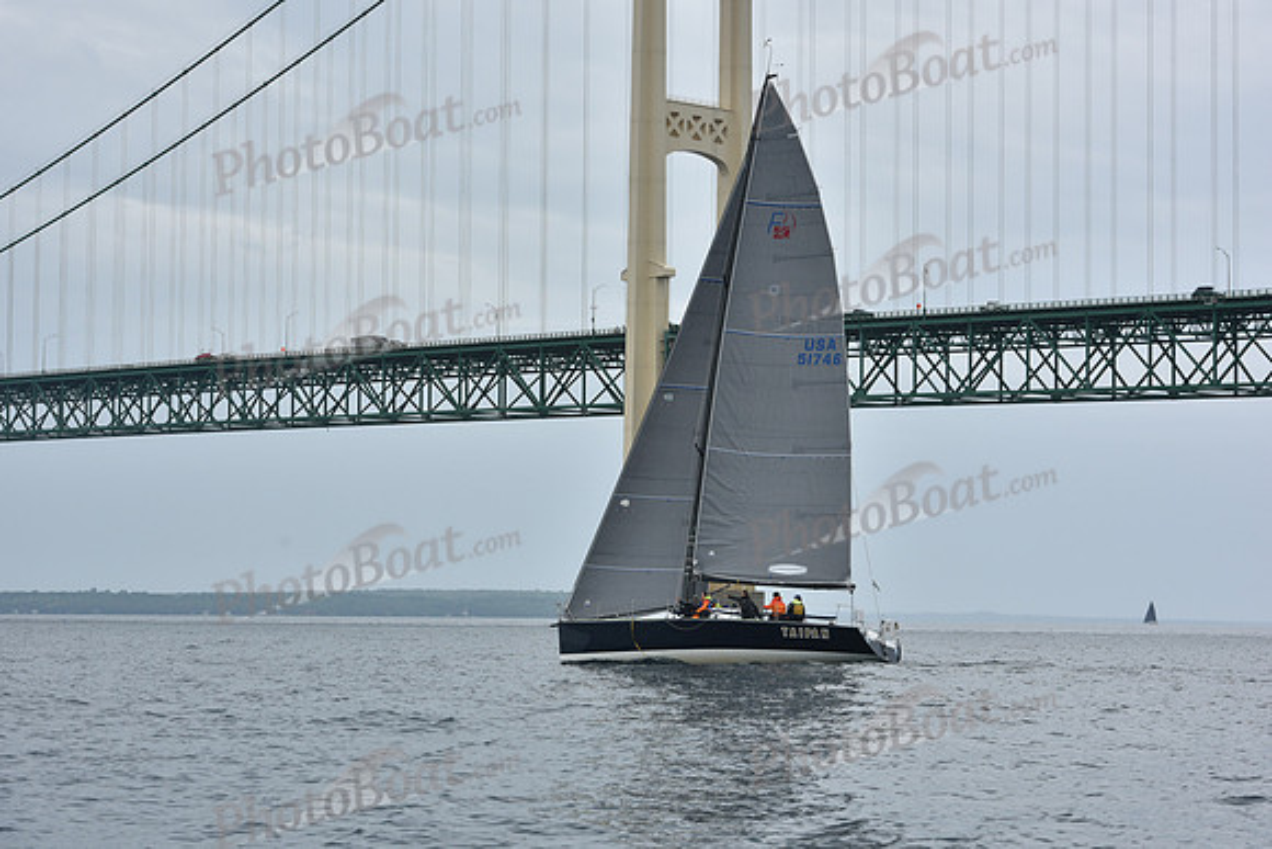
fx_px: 3004
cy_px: 424
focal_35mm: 85
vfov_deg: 16.1
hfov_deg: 23.9
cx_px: 636
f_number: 9
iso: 250
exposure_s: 1/800
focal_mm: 85
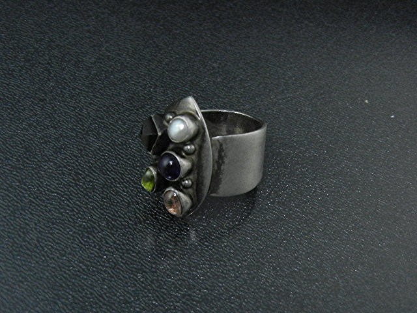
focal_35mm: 68
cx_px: 208
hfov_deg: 28.6
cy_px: 156
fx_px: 819
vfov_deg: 21.6
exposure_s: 1/30
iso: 800
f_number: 8.2
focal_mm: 12.2
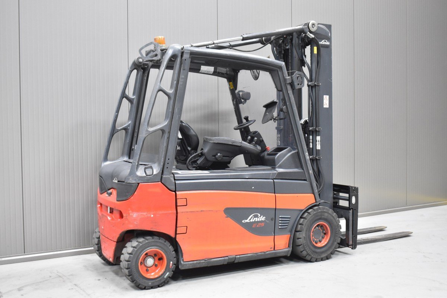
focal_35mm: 40
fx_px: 503
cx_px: 224
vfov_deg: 33.0
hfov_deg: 47.9
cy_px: 149
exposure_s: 1/25
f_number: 4.5
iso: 1600
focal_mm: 27
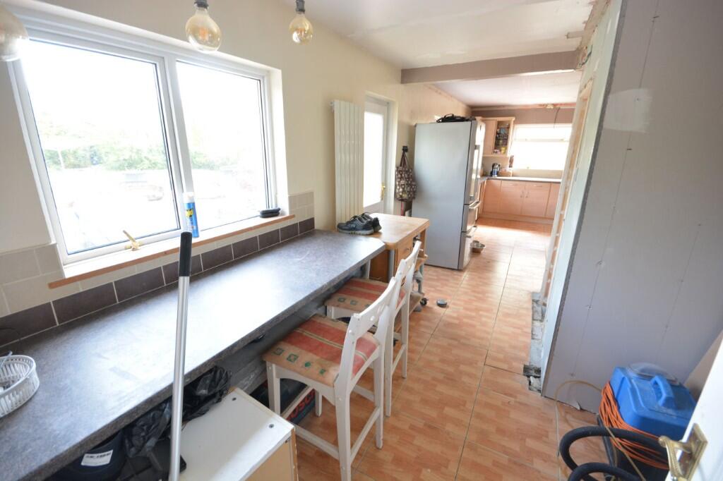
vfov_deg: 77.3
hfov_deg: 100.4
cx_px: 362
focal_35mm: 15
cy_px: 240
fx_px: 301
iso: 400
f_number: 8
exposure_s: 1/13
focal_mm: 10
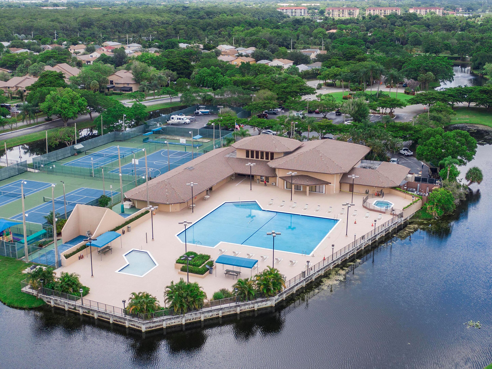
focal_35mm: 45
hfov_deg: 42.1
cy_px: 184
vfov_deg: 32.2
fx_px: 639
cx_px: 246
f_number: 3.7
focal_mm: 7.88
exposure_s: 1/320
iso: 100
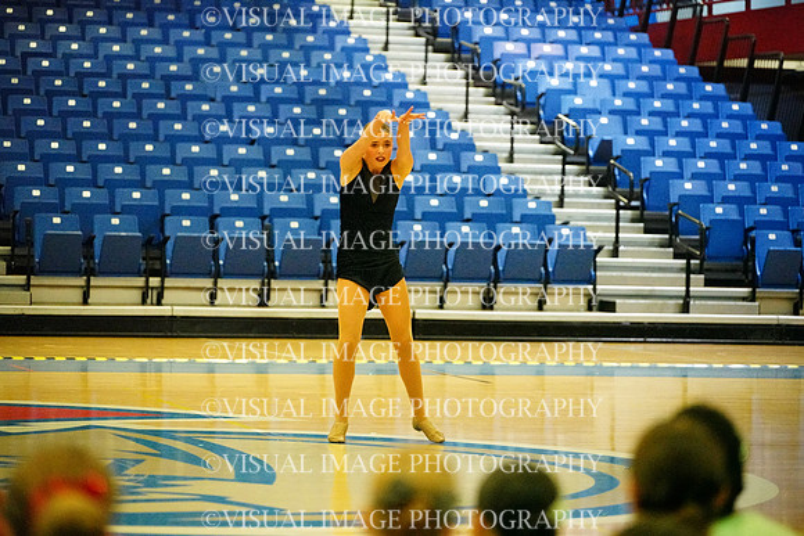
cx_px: 402
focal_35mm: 129
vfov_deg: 10.6
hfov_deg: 15.9
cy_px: 268
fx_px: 2882
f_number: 2.8
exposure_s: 1/1600
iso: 25600
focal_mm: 129
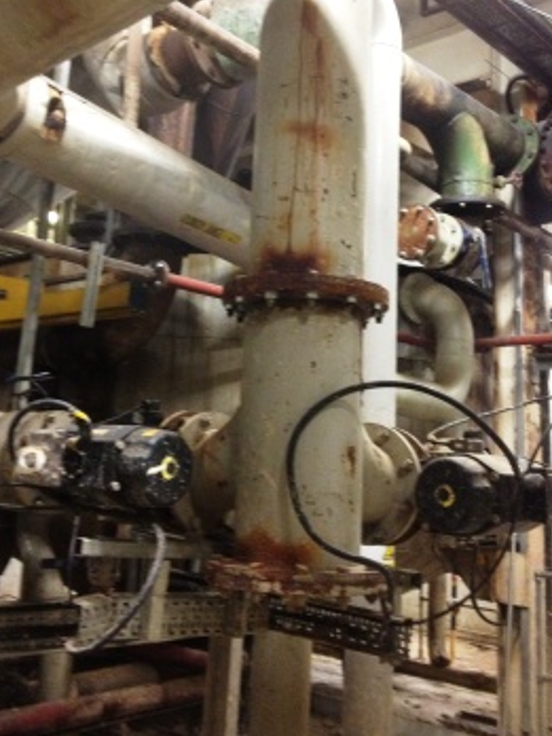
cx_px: 256
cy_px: 277
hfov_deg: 32.2
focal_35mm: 45
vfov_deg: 41.8
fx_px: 957
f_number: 2.4
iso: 320
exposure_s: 1/20
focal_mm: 4.28
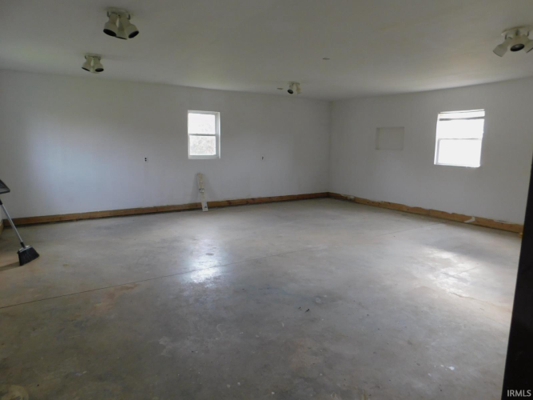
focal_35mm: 23
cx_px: 266
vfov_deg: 58.9
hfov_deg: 73.9
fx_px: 354
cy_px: 200
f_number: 3
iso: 140
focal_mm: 4
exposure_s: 1/30
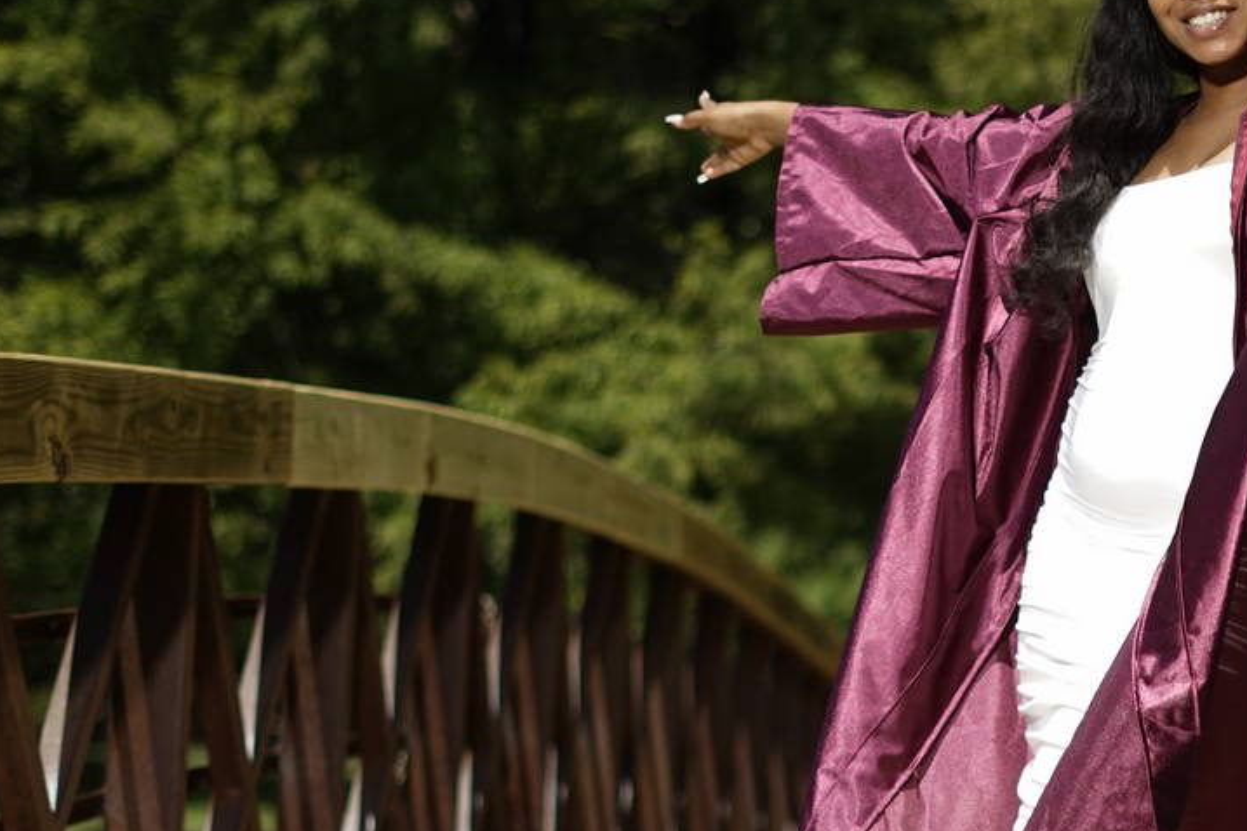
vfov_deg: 11.9
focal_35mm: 115
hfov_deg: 17.5
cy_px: 681
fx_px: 3983
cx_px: 1174
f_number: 1.8
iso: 80
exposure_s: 1/6400
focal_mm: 50
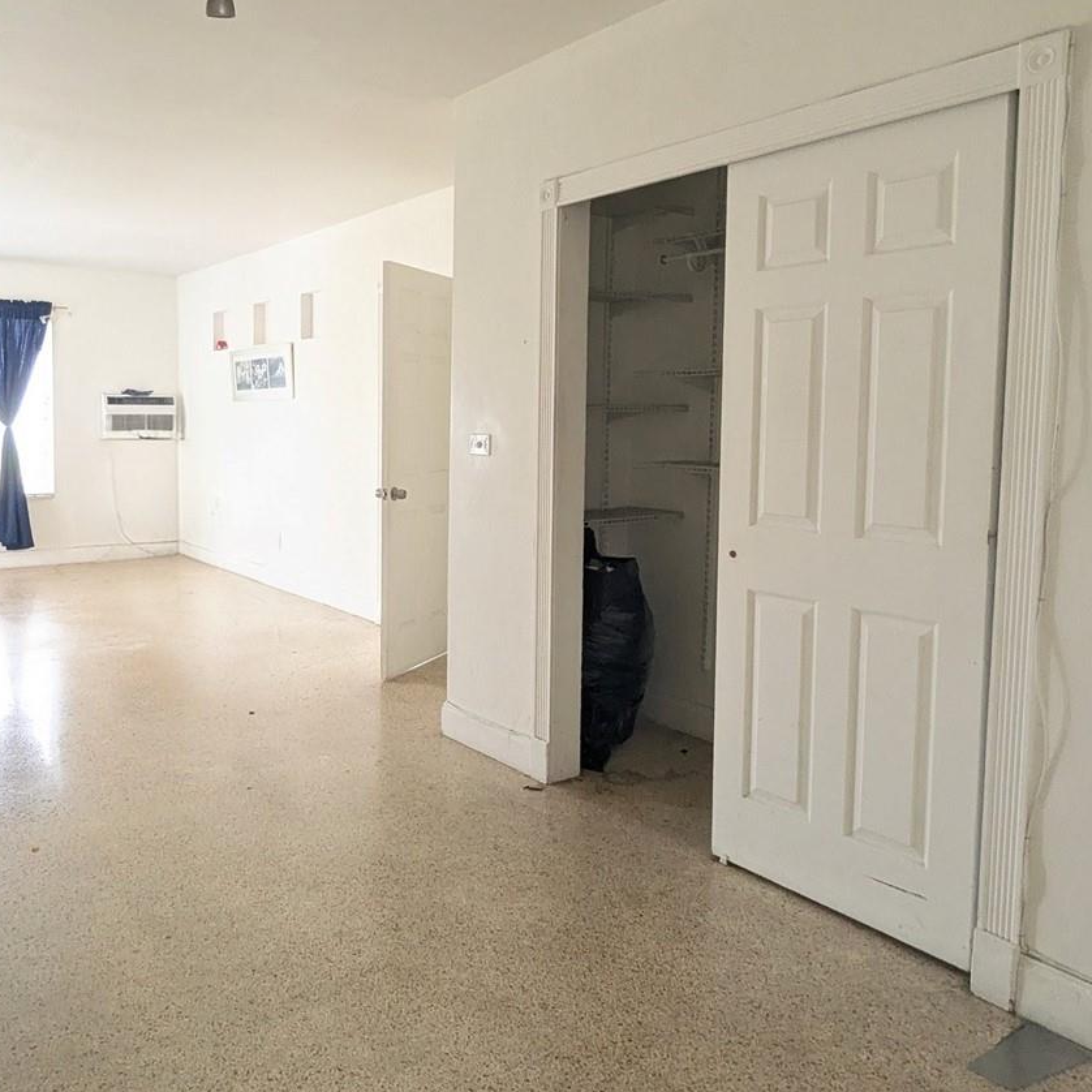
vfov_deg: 58.9
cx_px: 404
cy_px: 480
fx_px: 964
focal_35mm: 27
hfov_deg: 58.3
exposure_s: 1/60
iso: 408
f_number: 2.2
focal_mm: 2.35
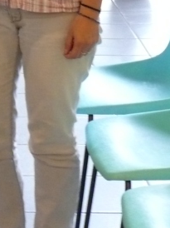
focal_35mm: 146
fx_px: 958
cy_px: -67
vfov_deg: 13.1
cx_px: -143
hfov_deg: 9.6
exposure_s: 1/30
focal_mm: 8.3
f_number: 2.8
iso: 400
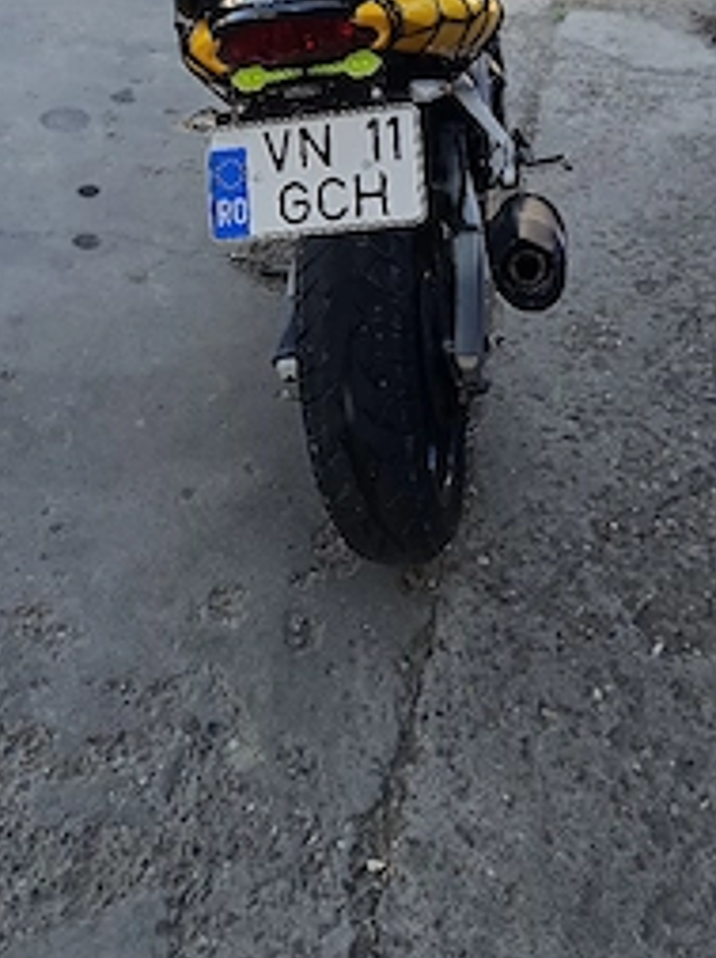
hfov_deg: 37.5
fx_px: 1051
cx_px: 284
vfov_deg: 47.4
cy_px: 254
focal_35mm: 38
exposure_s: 1/256
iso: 53
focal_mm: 5.59
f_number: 1.88
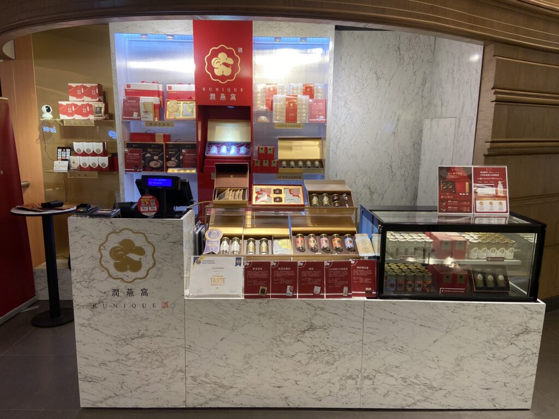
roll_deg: -1.3
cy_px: 210
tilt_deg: -11.2
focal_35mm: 26
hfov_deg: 67.3
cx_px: 280
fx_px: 420
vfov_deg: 53.1
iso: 80
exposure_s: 1/60
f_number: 1.8
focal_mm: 4.25
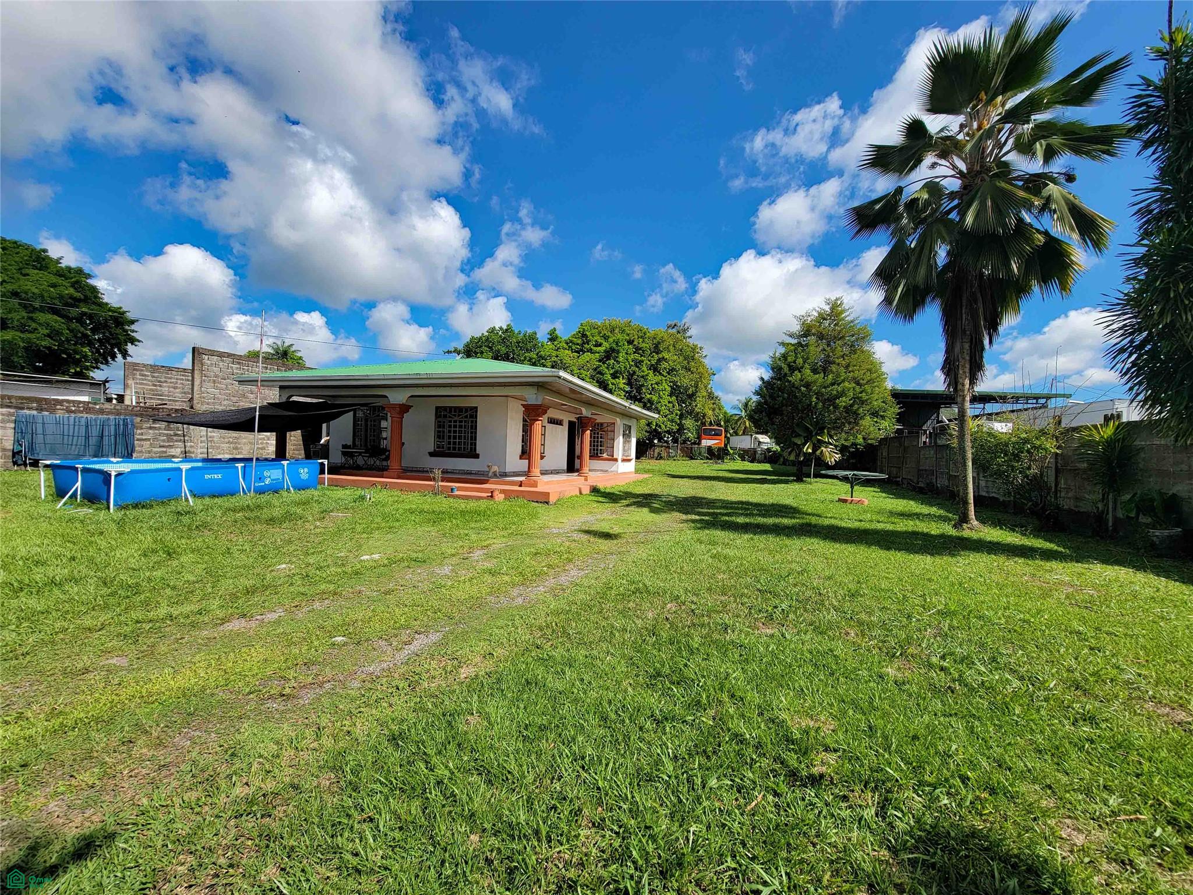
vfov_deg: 89.9
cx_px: 596
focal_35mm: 13
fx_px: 448
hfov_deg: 106.2
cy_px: 448
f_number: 2.2
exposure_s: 1/1746
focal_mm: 2.2
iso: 50
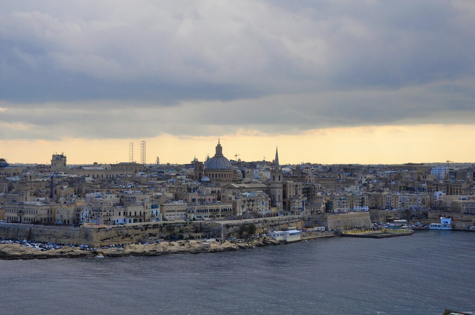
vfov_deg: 23.7
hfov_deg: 35.1
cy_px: 158
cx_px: 238
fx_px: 751
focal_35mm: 57
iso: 200
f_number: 13
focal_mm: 38
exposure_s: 1/160
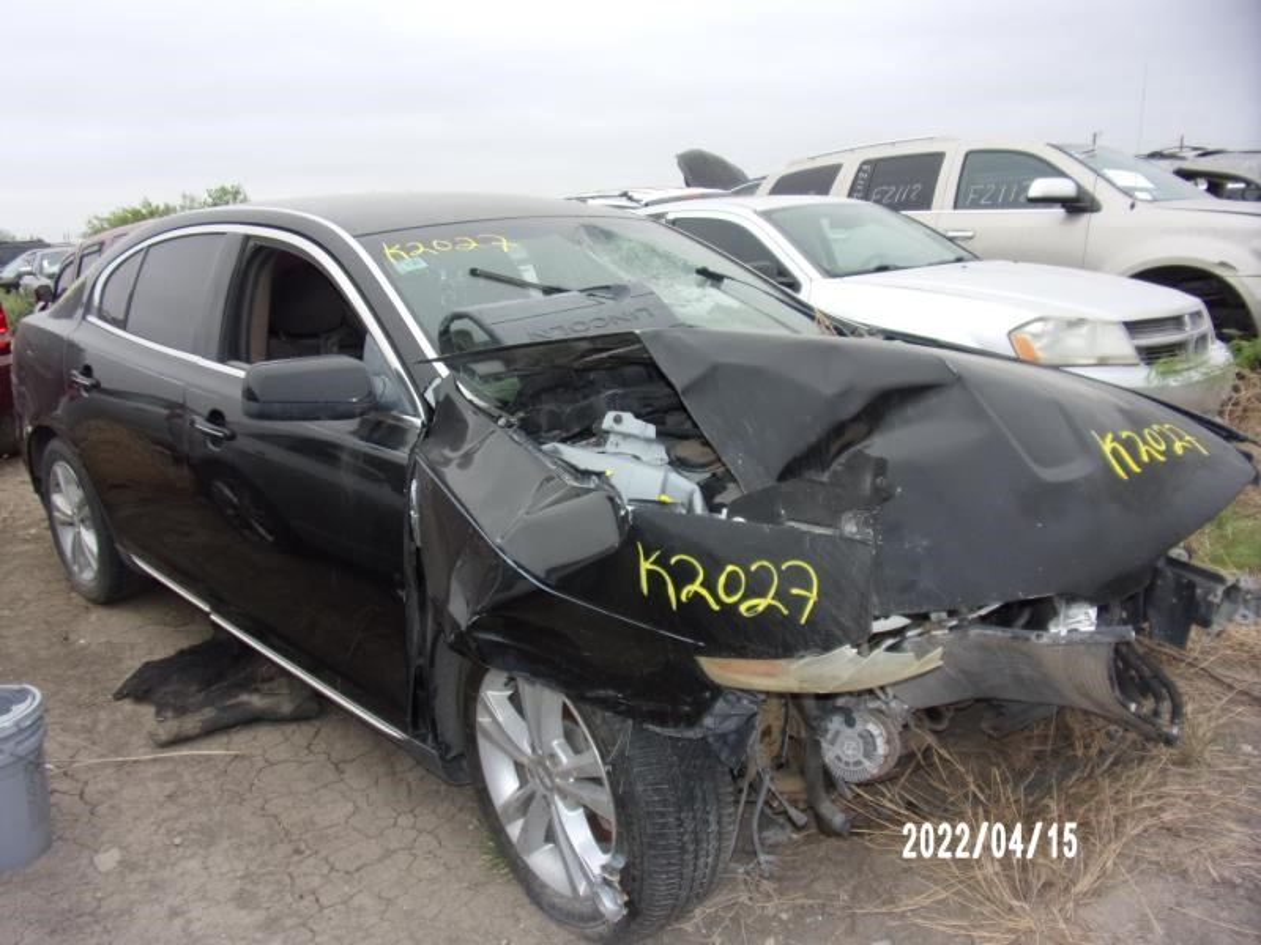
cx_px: 630
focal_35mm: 24
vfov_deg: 56.8
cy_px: 472
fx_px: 874
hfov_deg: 71.6
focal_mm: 4.3
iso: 80
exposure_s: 1/400
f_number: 3.3
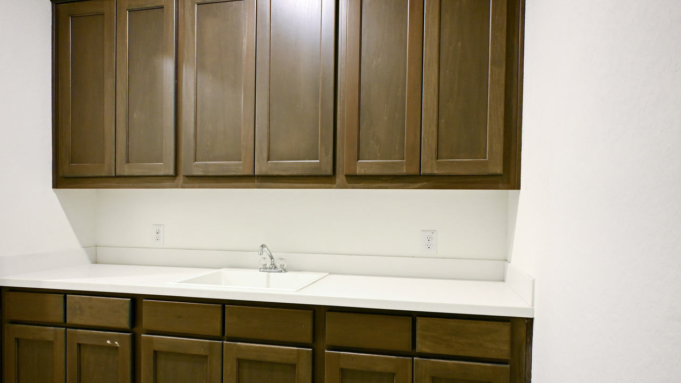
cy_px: 240
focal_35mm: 24
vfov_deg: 47.2
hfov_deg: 76.3
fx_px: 433
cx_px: 342
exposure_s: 1/20
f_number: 3.5
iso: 360
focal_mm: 12
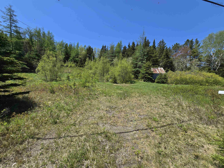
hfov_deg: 106.2
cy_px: 84
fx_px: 84
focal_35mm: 13
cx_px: 112
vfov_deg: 89.9
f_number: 2.2
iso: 50
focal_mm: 2.2
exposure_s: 1/2116
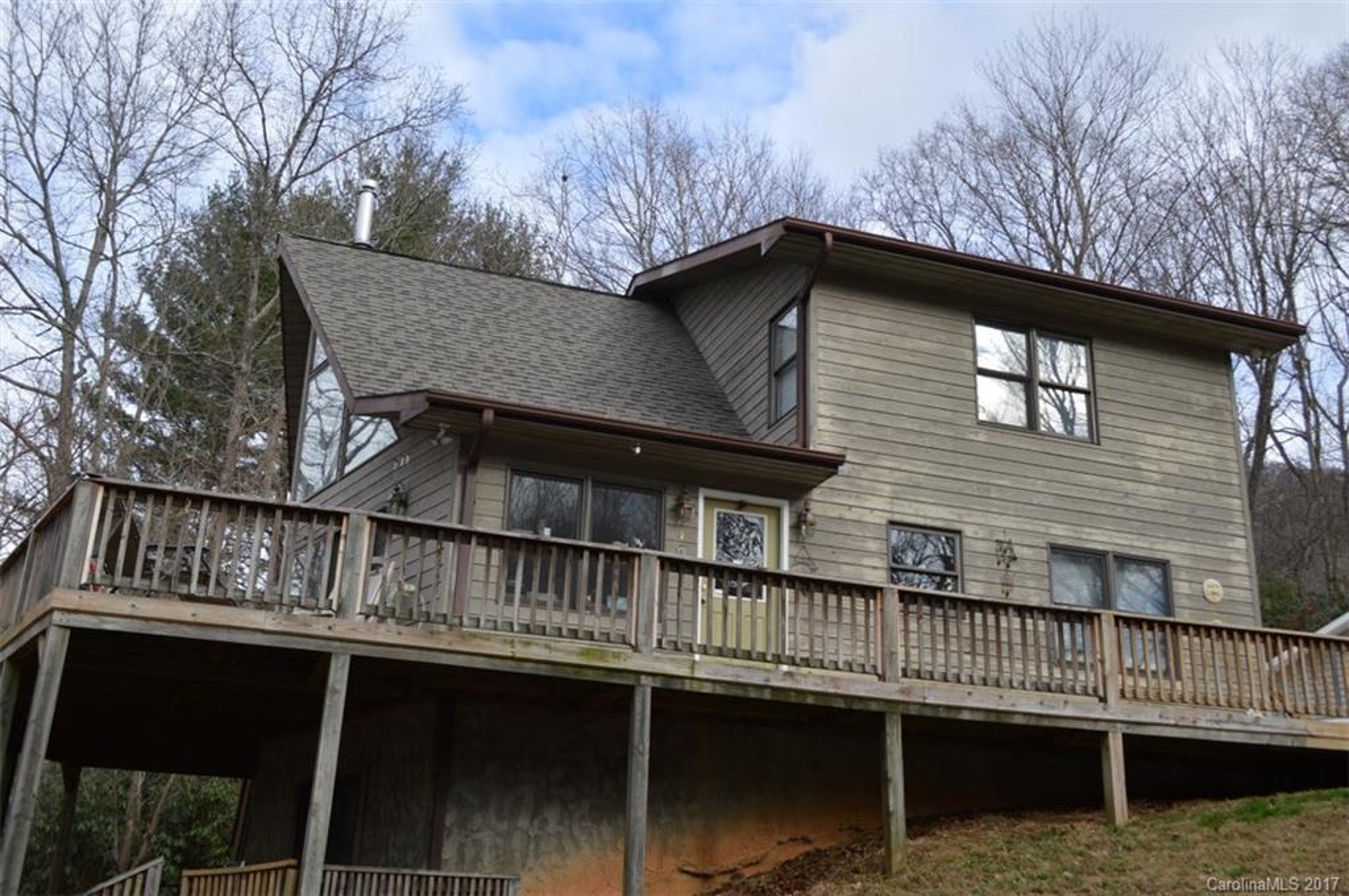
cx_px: 674
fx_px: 1347
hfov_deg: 53.2
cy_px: 448
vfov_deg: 36.8
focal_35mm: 36
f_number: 6.3
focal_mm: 24
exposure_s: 1/160
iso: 100
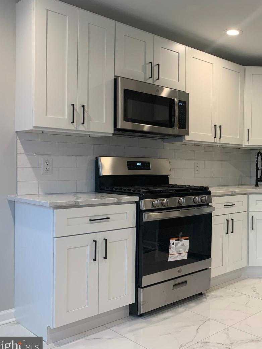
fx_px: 363
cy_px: 175
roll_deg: -0.8
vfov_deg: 51.4
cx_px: 225
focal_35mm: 36
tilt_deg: -1.8
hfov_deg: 37.6
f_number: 1.8
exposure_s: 1/60
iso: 80
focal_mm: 4.25
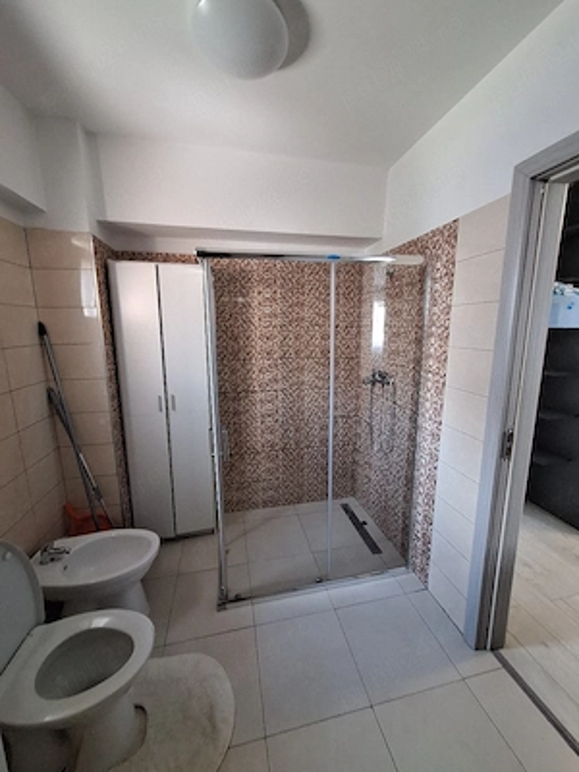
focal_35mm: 13
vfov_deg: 106.2
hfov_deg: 89.9
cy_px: 386
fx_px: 290
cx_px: 290
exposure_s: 1/20
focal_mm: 1.74
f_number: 2.2
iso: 400
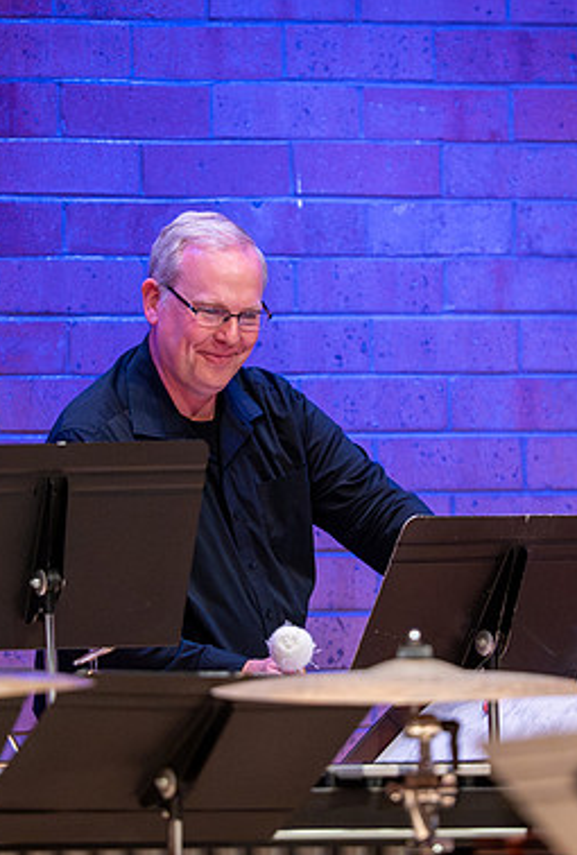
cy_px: 491
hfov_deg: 2.6
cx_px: 329
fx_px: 12757
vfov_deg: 3.8
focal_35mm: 535
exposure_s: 1/320
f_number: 2.8
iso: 3200
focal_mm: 200
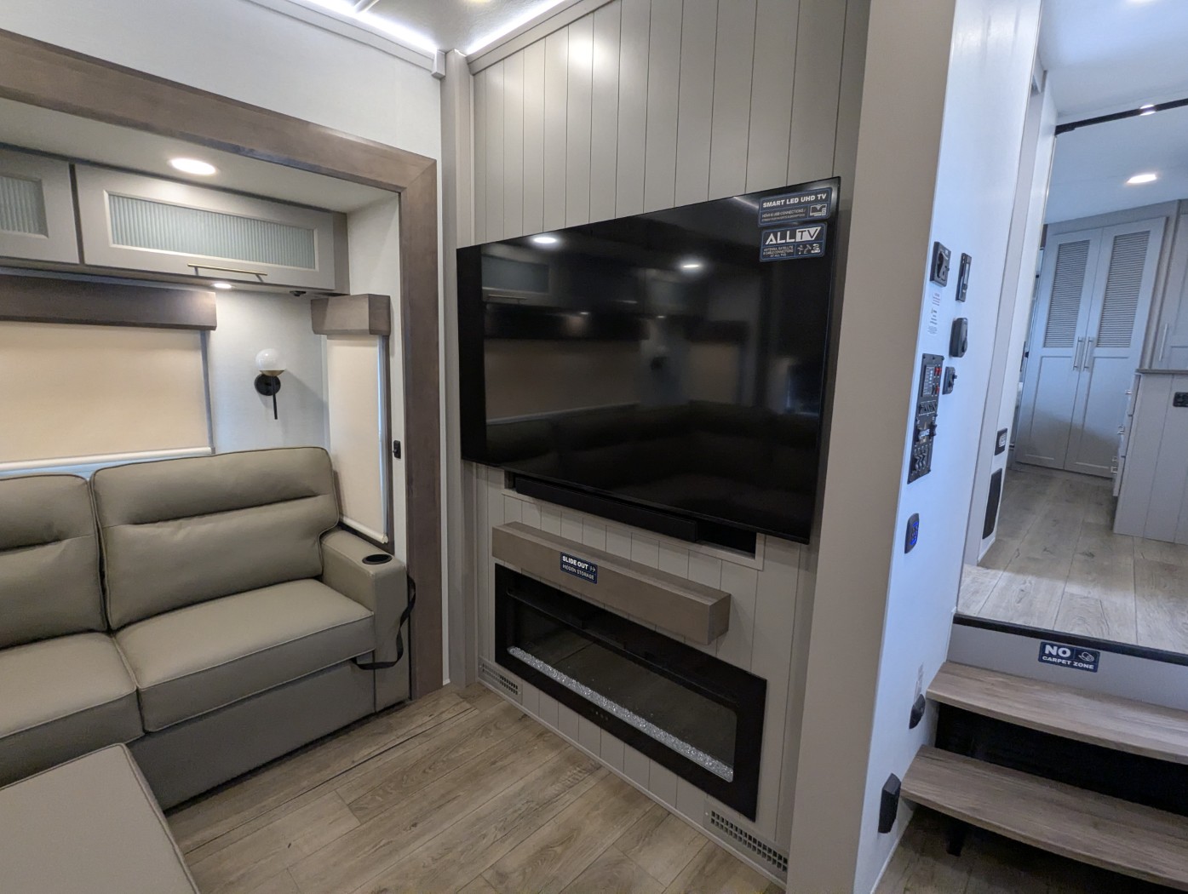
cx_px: 594
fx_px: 550
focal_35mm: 16
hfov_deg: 94.4
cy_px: 447
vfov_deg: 78.2
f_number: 2.2
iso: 374
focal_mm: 2.35
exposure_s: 1/163
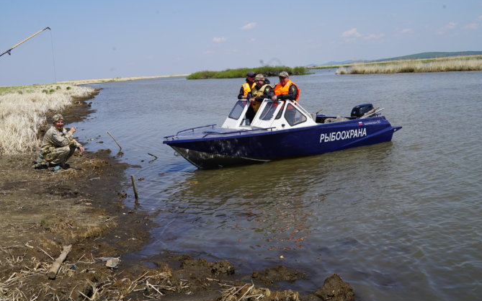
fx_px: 539
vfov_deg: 31.2
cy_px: 124
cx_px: 218
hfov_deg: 48.2
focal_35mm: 41
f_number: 14
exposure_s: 1/125
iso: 100
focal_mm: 35
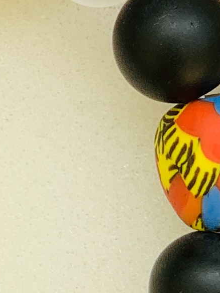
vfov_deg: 5.5
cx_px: -108
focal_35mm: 359
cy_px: 185
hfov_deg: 4.1
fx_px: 3042
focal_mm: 6
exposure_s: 1/125
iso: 16
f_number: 2.4
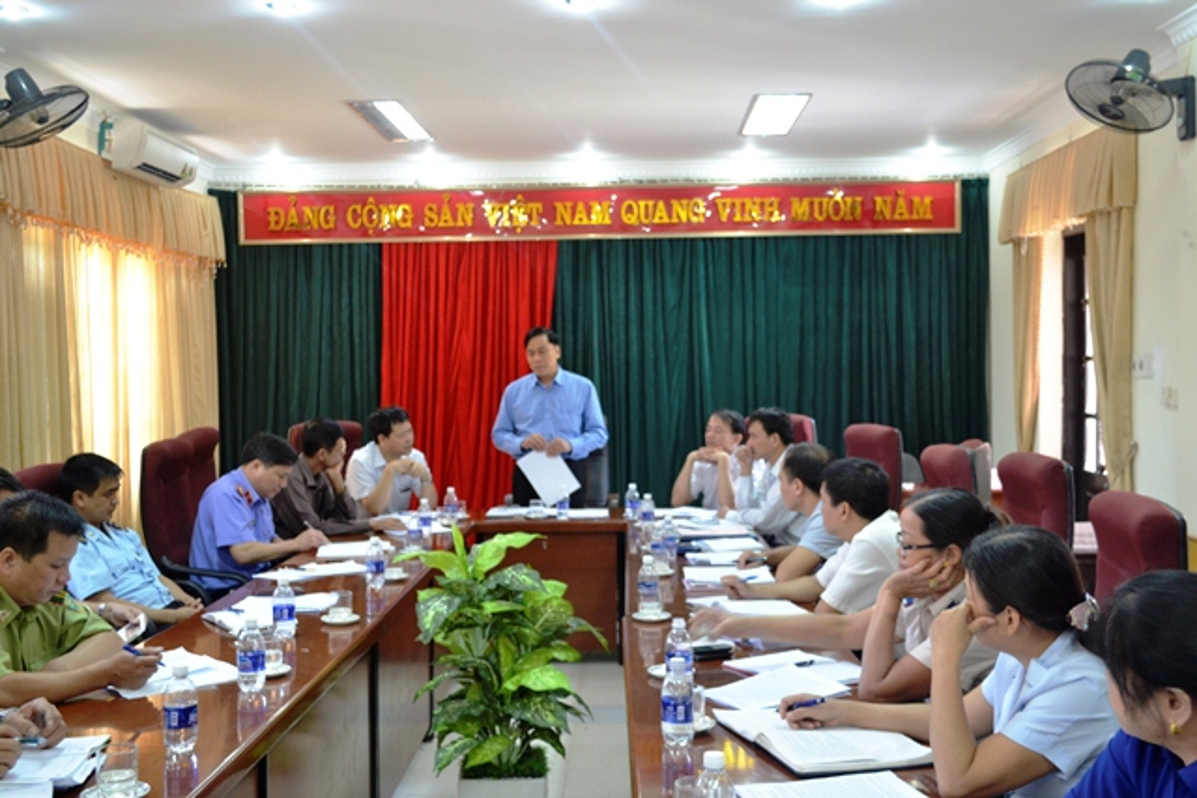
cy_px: 399
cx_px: 598
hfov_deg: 53.1
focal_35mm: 36
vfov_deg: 36.9
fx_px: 1197
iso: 500
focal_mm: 24
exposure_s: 1/15
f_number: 4
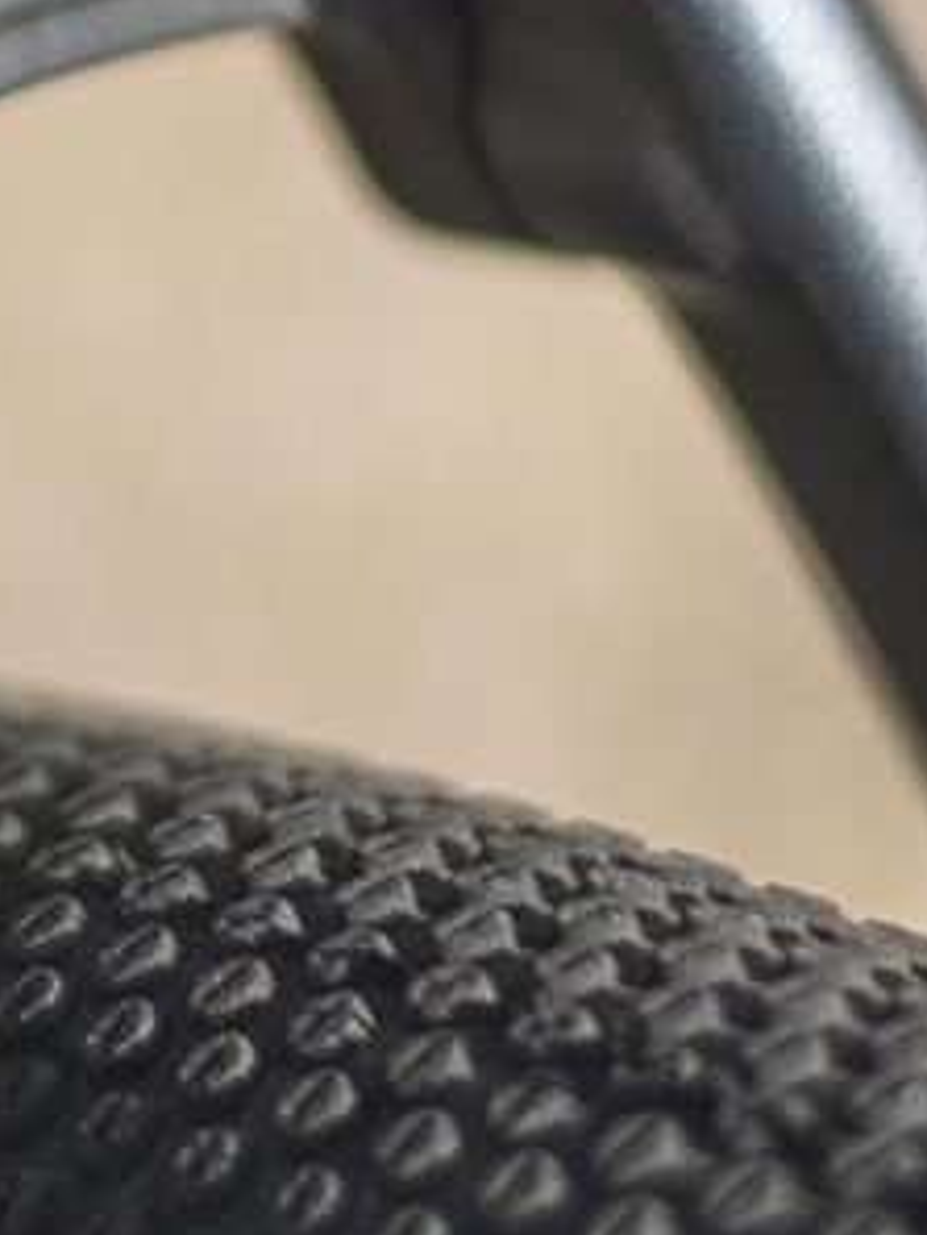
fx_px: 6922
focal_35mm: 194
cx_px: -279
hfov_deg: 7.6
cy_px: 85
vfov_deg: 10.1
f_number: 2
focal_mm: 50
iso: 100
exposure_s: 1/4000
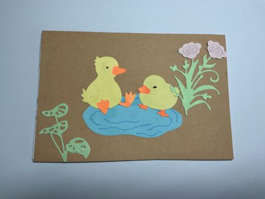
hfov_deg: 61.6
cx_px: 132
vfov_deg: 48.3
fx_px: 222
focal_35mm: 29
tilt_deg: -81.1
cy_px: 100
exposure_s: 1/120
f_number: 1.8
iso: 40
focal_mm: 3
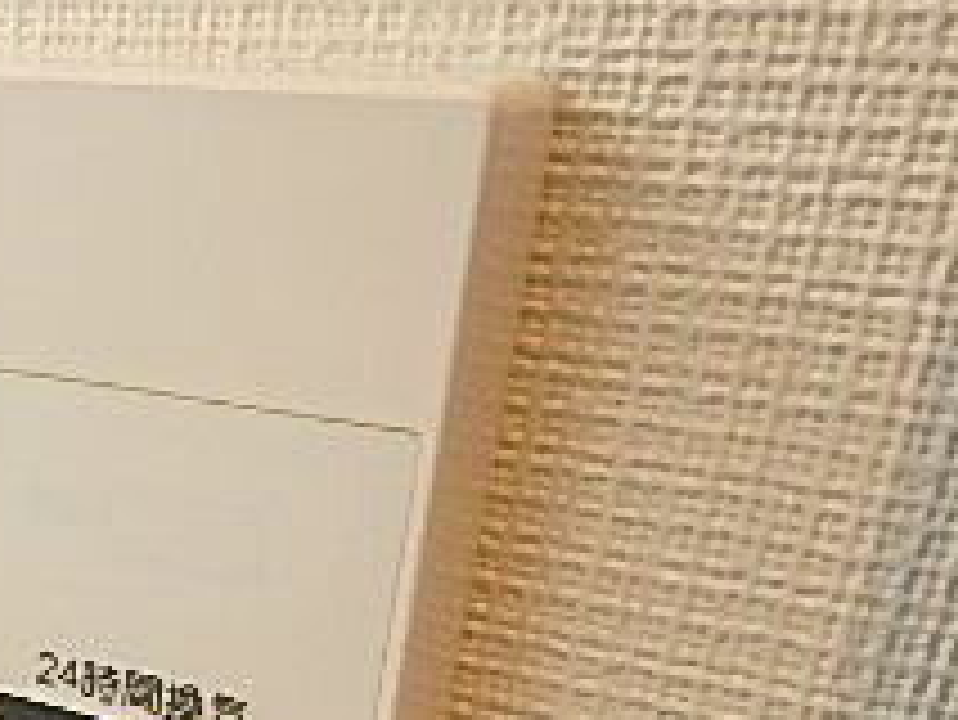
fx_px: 1745
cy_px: 778
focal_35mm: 63
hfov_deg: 26.2
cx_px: -283
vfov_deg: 22.1
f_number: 3.5
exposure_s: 1/60
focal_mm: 3.7
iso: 160
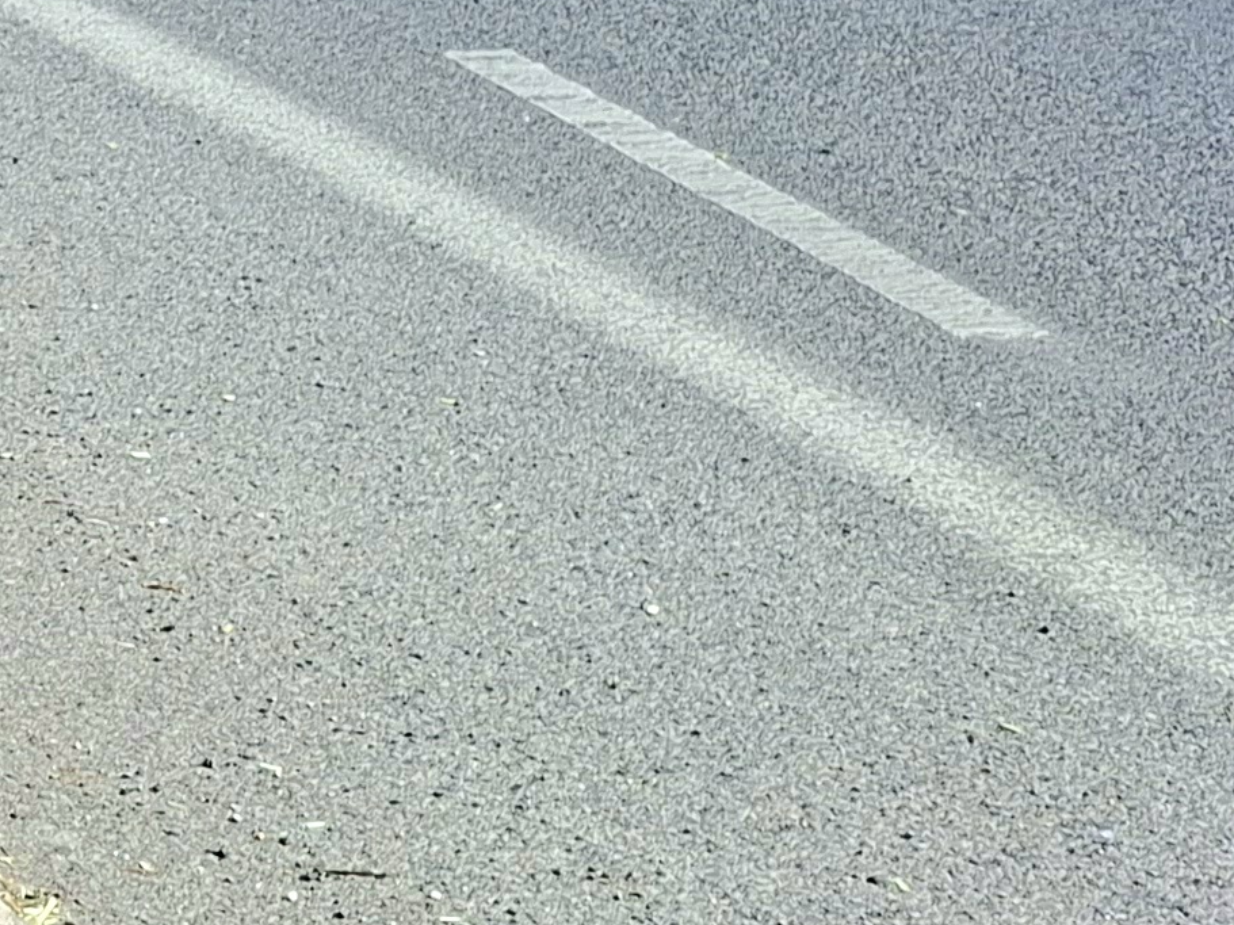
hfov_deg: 14.7
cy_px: 45
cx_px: -1458
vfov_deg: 14.5
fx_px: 3600
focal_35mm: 101
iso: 40
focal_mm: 5.54
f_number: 1.8
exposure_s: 1/1667
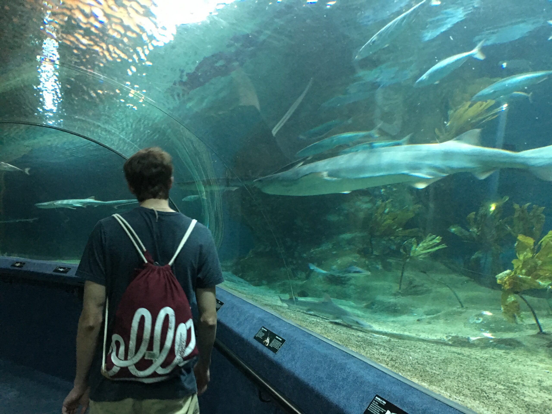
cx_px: 276
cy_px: 207
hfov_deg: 61.7
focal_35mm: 29
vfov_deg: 48.2
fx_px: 462
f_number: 2.2
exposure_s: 1/4
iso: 100
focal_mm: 4.15
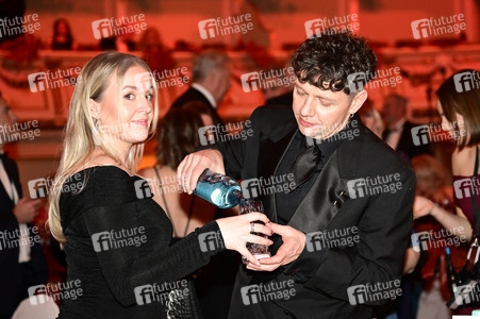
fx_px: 933
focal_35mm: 70
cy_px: 160
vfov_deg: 19.4
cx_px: 240
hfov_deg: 28.9
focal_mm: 70
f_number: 3.5
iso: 5000
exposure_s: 1/200
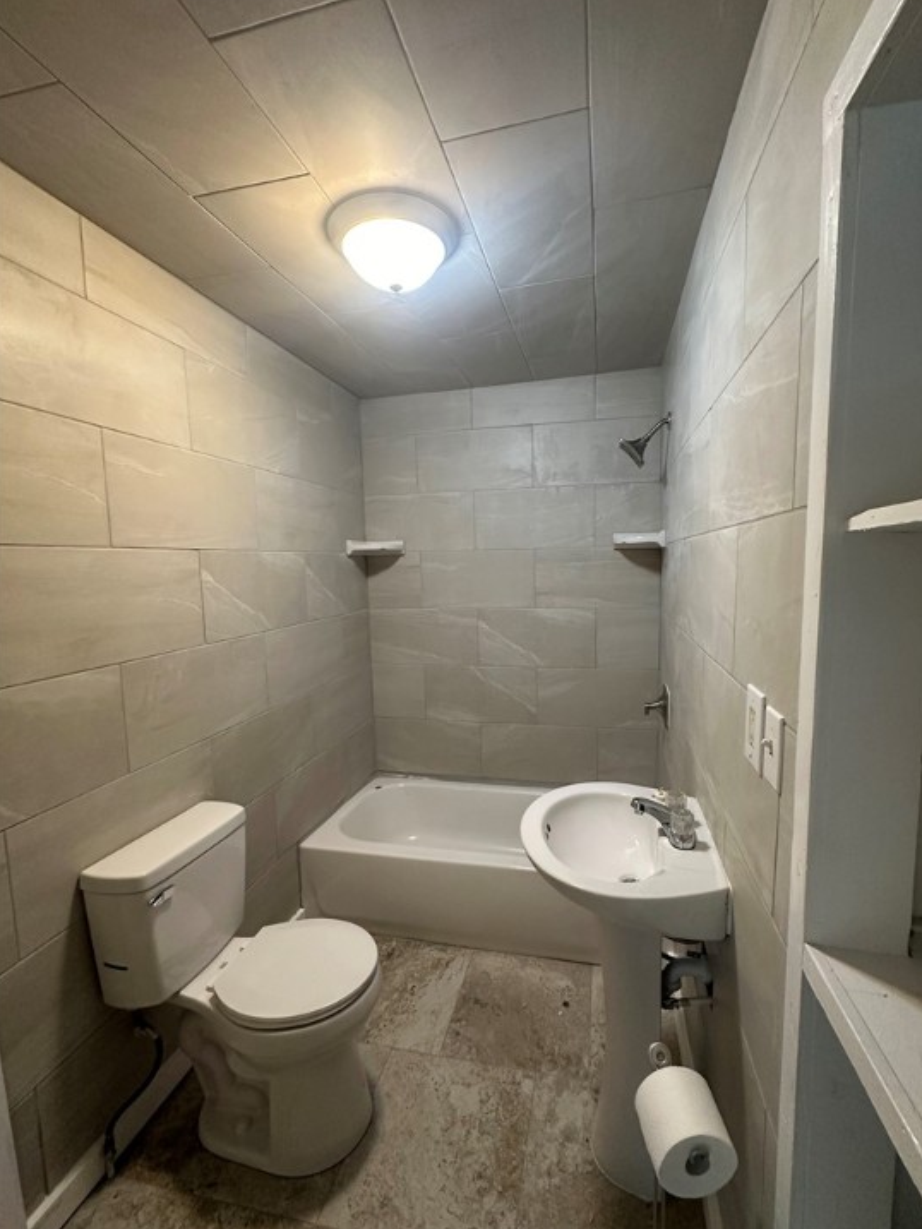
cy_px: 615
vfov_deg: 98.2
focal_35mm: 15
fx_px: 533
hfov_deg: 81.7
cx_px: 488
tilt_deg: -5.3
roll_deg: +0.9
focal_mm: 2.22
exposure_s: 1/60
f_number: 2.2
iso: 320
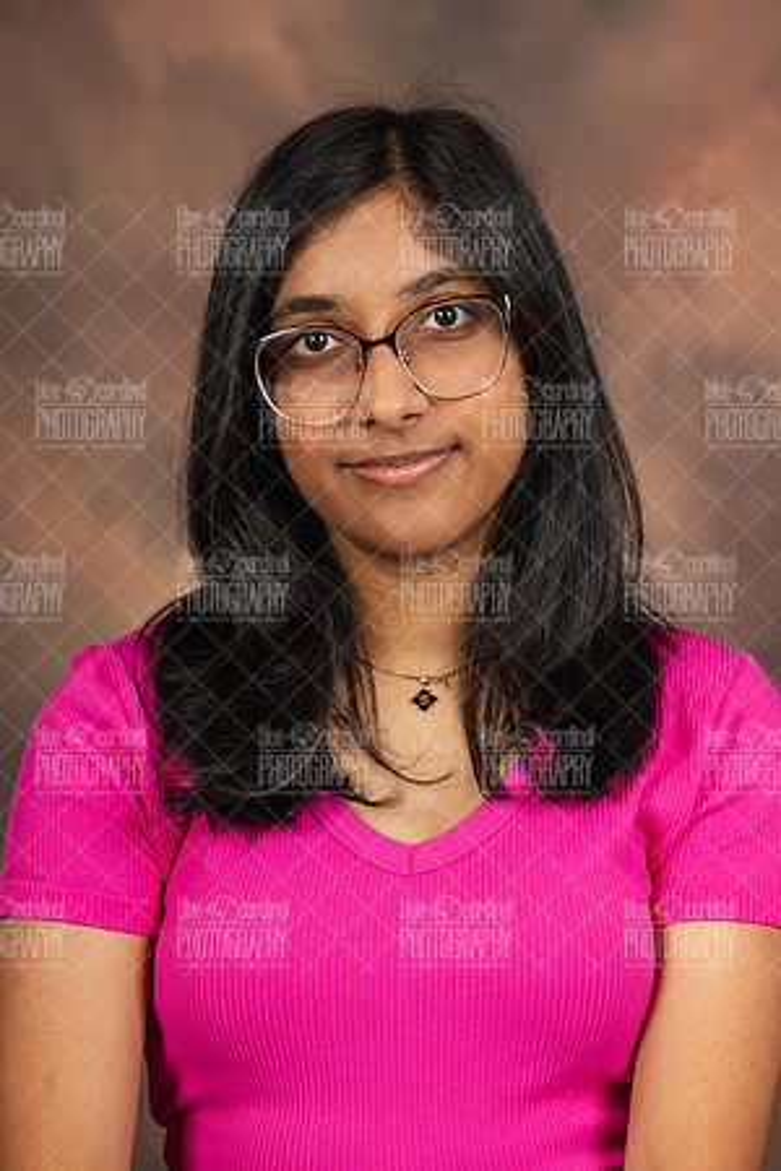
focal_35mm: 70
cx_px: 390
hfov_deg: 19.5
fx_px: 2278
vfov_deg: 28.8
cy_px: 586
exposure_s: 1/160
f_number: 3.2
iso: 64
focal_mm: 70
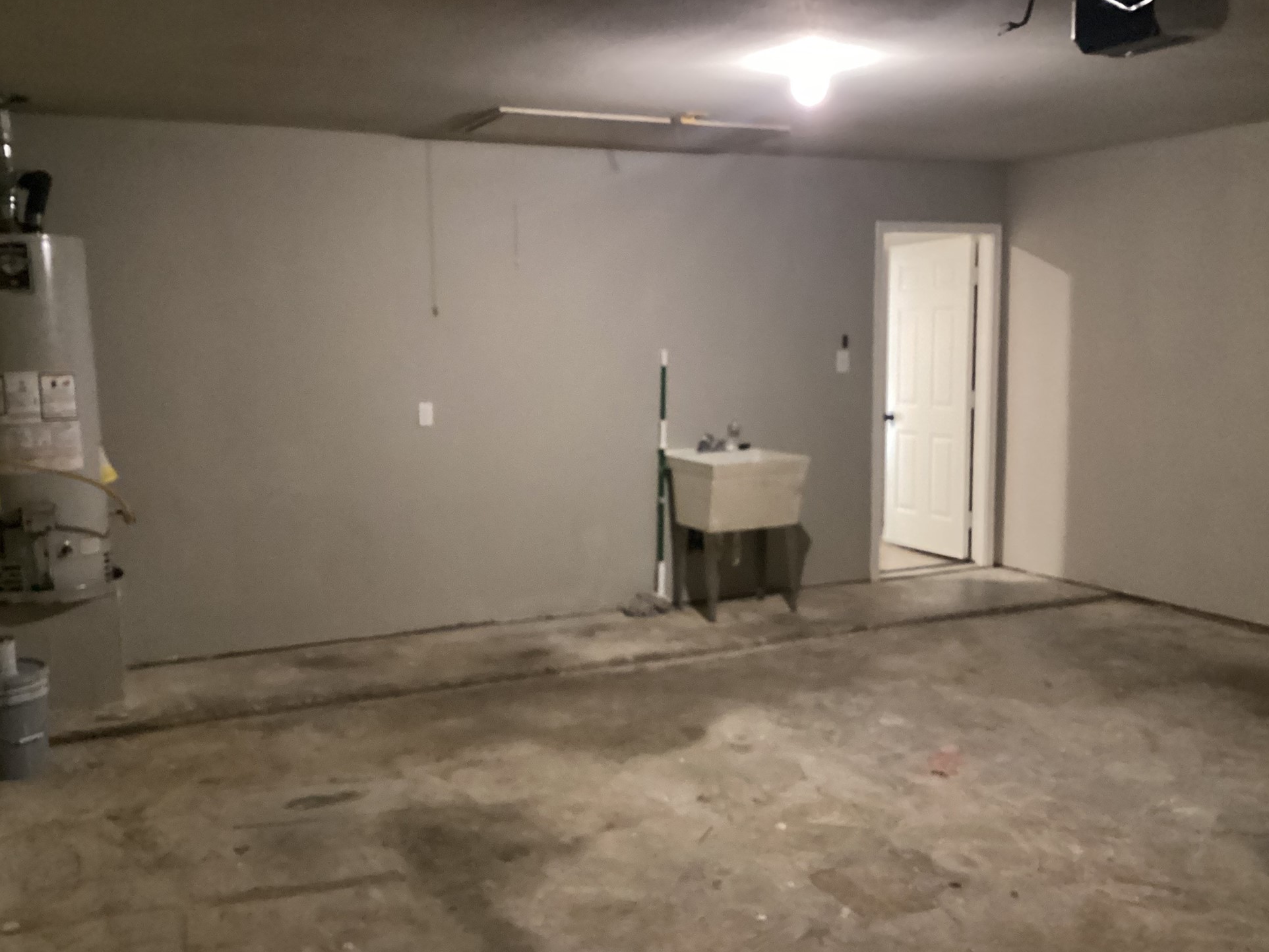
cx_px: 601
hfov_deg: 55.3
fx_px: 1210
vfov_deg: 42.9
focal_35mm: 33
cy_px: 500
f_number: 2.4
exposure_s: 1/24
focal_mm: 3.3
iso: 640
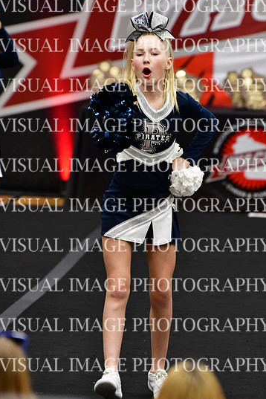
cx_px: 127
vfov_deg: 6.4
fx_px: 3591
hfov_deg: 4.2
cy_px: 185
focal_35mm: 324
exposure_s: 1/500
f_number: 3.5
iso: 4000
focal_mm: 200
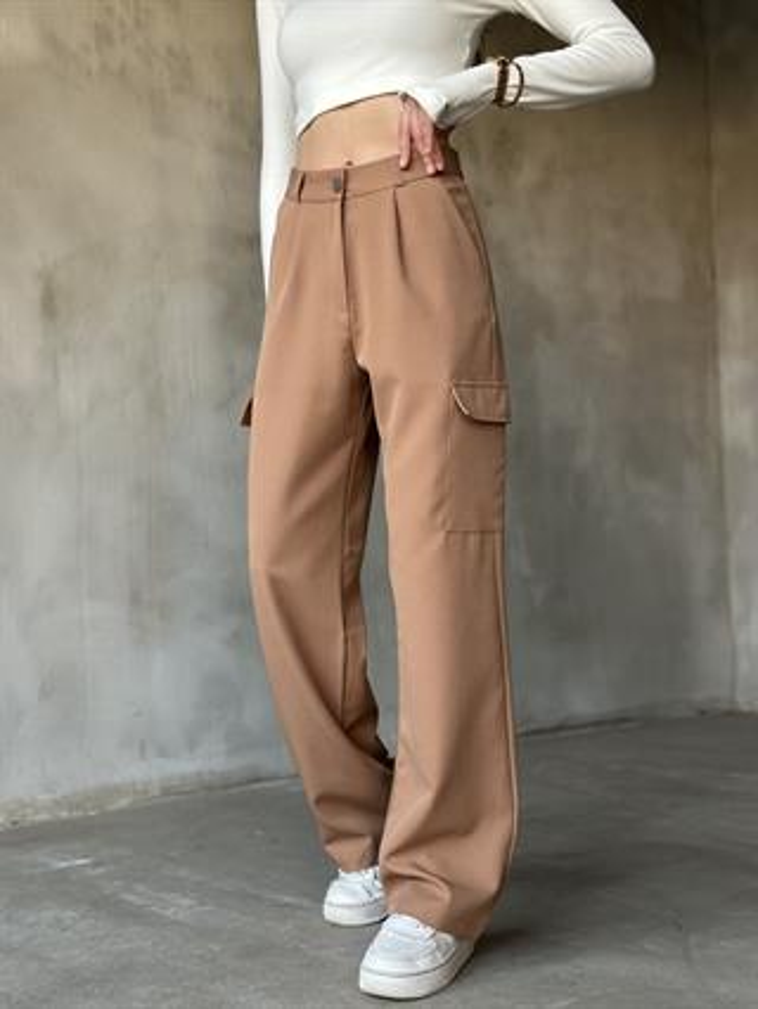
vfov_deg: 39.6
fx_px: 1400
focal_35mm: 48
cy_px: 504
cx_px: 379
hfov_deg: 30.3
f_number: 1.78
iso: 200
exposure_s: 1/60
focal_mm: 6.86
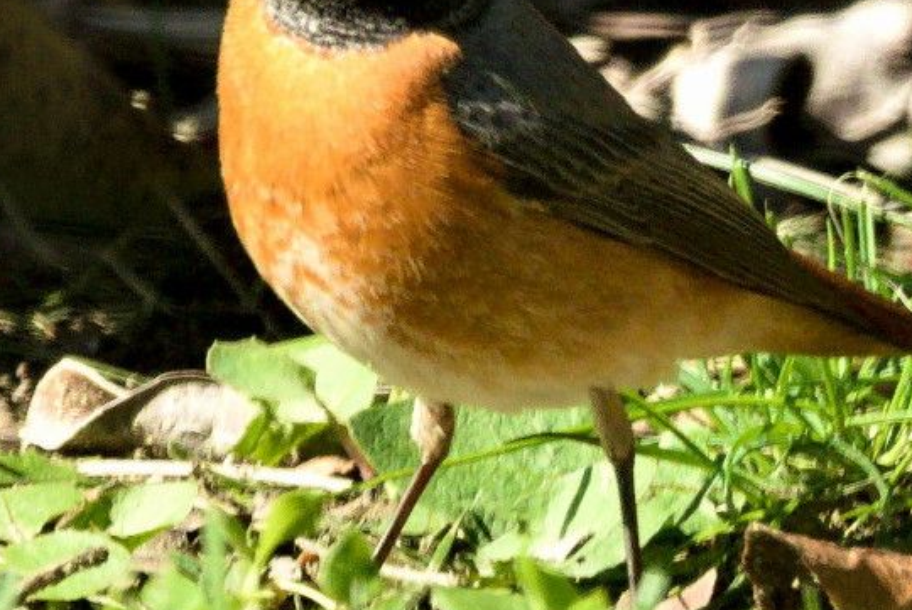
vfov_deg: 1.2
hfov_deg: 1.8
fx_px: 29511
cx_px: 406
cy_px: 166
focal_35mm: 1164
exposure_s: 1/640
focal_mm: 600
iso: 800
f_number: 6.3
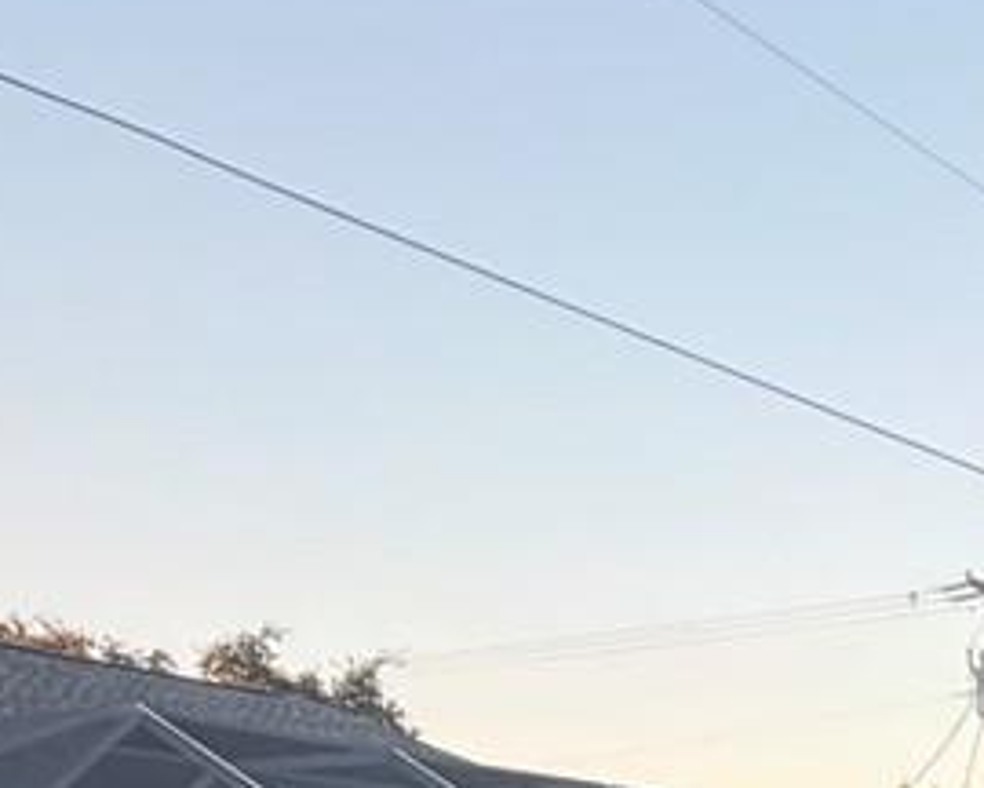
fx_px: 2359
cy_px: 1321
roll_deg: -0.3
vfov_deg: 16.5
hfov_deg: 20.2
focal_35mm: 81
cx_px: 1491
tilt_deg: -2.1
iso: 40
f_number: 2.2
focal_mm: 2.22
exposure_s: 1/171
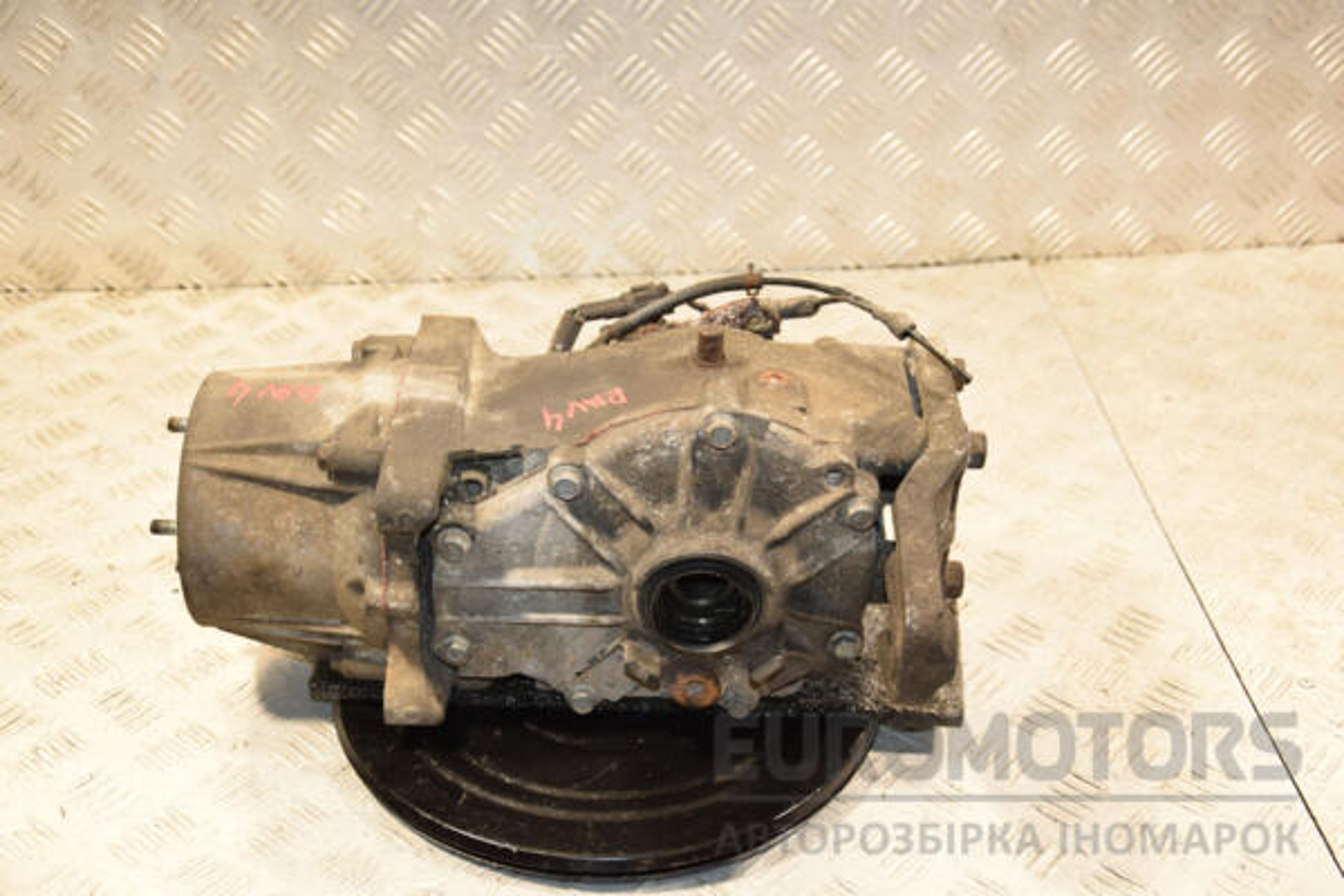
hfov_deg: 38.9
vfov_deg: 26.5
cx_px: 672
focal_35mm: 51
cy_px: 448
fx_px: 1904
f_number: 5
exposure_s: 1/160
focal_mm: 34
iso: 800
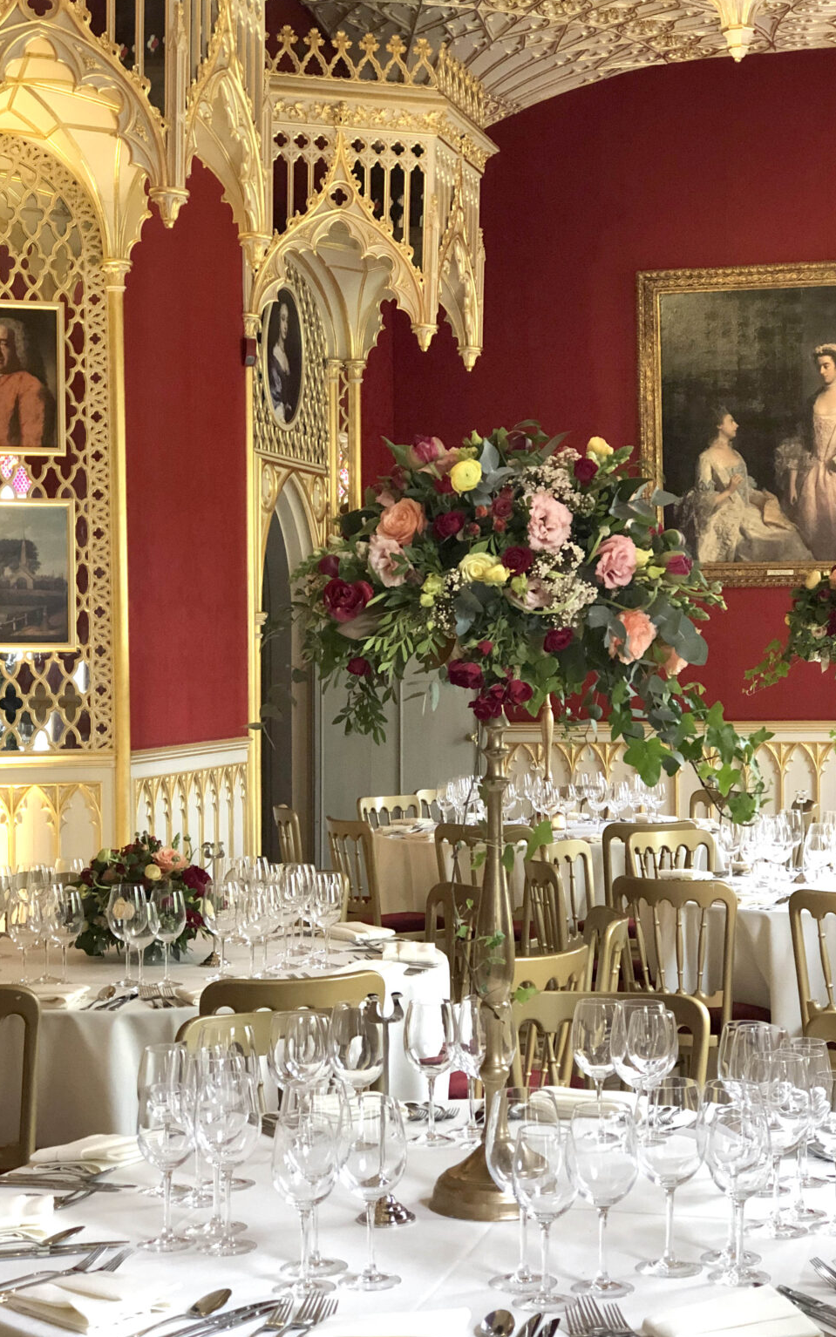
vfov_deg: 32.5
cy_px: 656
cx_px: 486
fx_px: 2296
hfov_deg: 20.6
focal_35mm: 63
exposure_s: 1/33
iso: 320
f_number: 2.8
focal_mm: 6.6
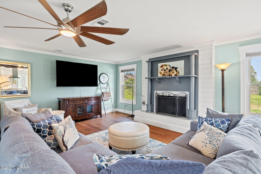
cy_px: 87
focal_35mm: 18
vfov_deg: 67.4
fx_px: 130
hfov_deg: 90.0
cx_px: 130
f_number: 7.1
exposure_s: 1/5
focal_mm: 18
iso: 800
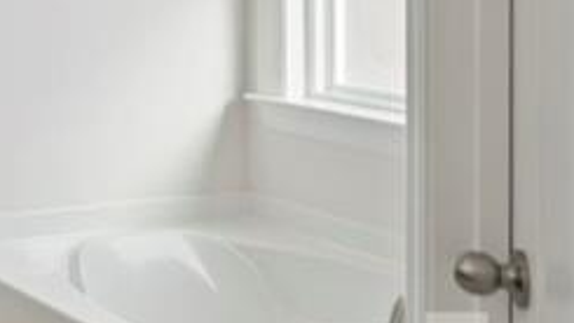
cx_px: -305
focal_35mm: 70
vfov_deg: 16.0
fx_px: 1066
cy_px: -146
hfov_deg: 23.6
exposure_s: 1/2
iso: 100
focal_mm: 16
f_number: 11
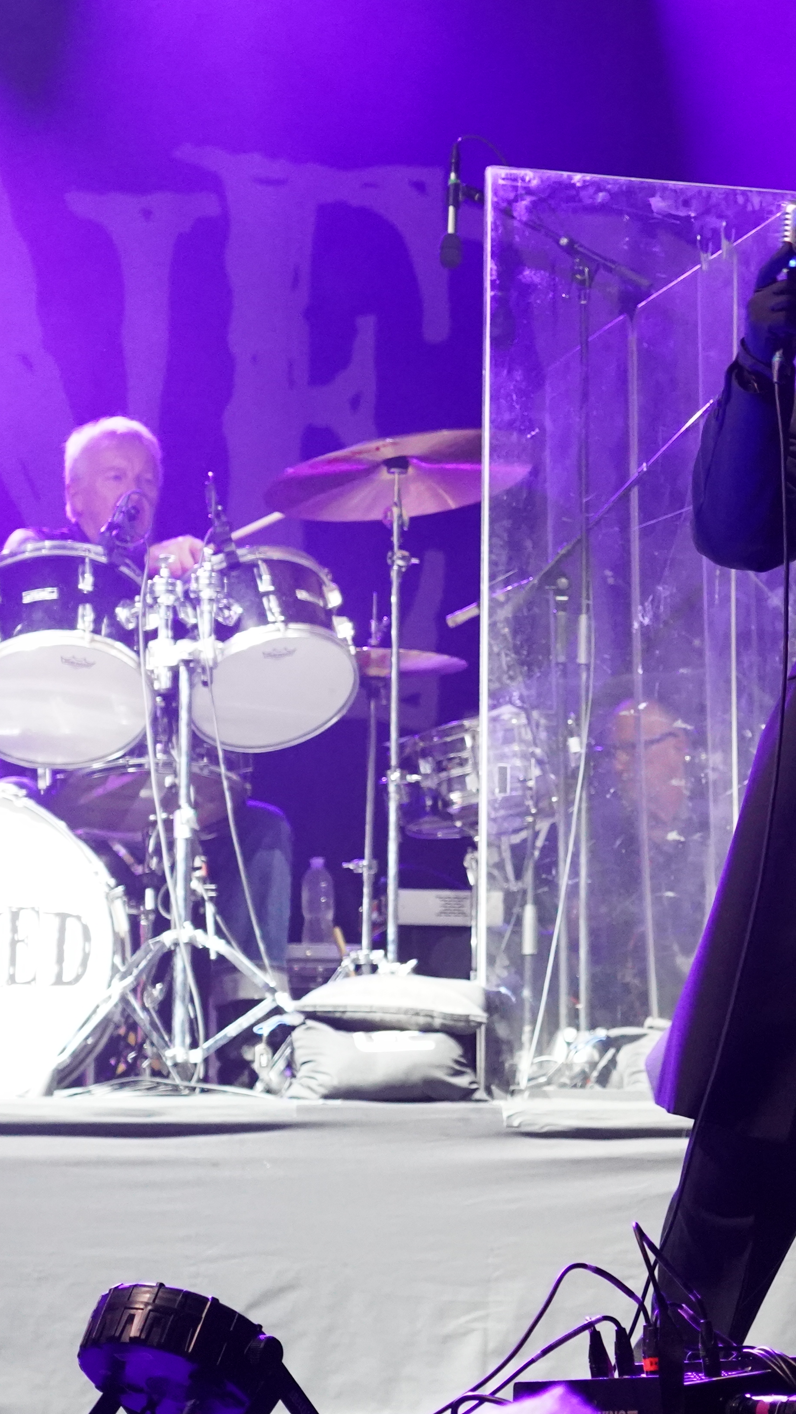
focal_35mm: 121
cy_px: 647
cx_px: 992
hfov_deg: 9.9
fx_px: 4539
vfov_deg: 17.7
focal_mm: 63
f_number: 4
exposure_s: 1/160
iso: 8000
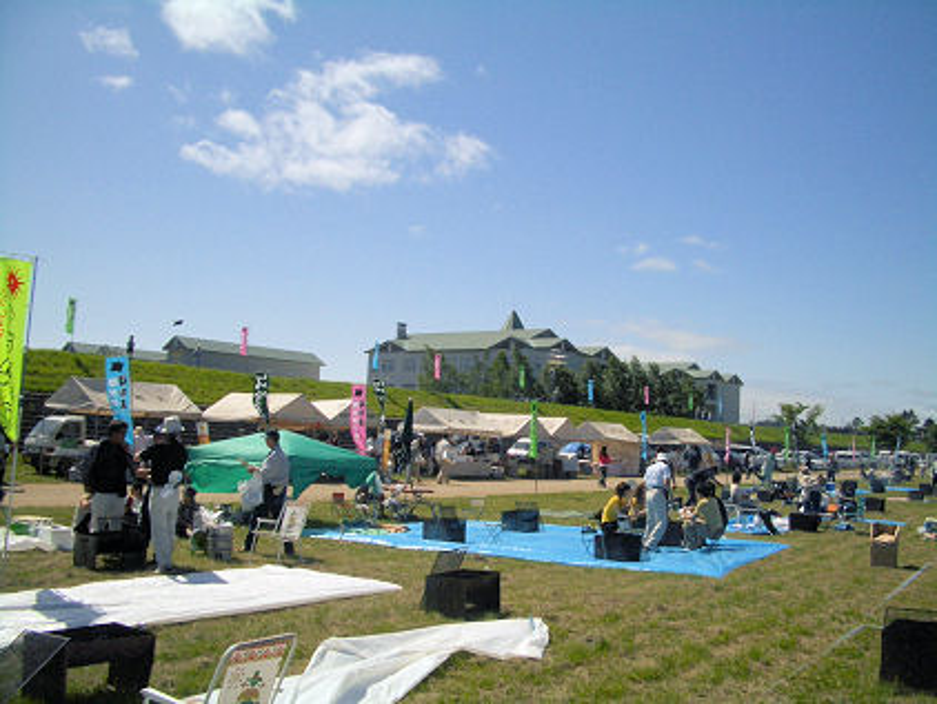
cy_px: 352
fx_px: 948
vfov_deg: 40.7
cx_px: 468
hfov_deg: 52.6
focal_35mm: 35
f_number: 4.3
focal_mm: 5.8
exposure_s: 1/2000
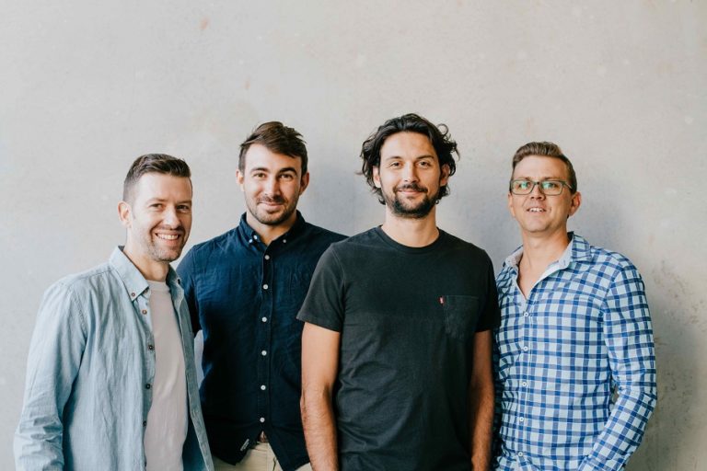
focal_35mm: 50
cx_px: 354
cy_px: 236
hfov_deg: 39.6
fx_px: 982
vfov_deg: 27.0
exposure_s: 1/160
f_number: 5
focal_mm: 50
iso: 1600
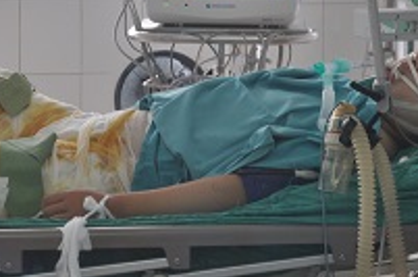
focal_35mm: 170
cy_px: 58
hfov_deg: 12.1
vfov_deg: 8.0
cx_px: 140
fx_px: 1969
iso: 400
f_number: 5.6
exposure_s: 1/30
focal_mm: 50
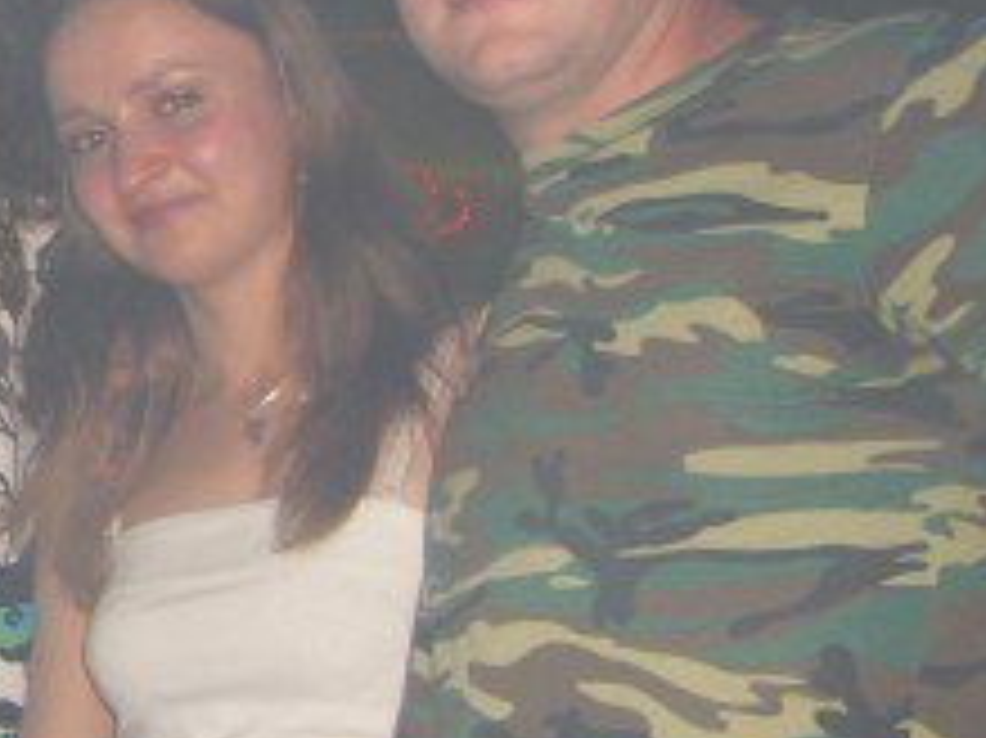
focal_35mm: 104
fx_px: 2961
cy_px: 378
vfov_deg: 14.2
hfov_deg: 17.7
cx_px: -284
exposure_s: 1/60
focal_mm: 7.9
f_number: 2.8
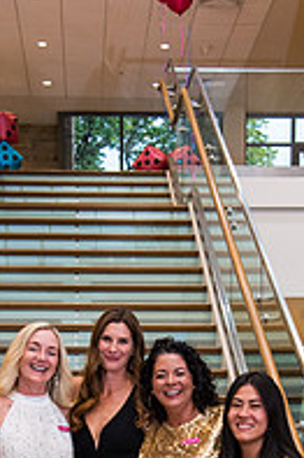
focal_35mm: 87
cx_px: 138
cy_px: 486
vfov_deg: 22.3
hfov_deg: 15.7
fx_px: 1104
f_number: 5
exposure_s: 1/160
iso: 2500
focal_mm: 38
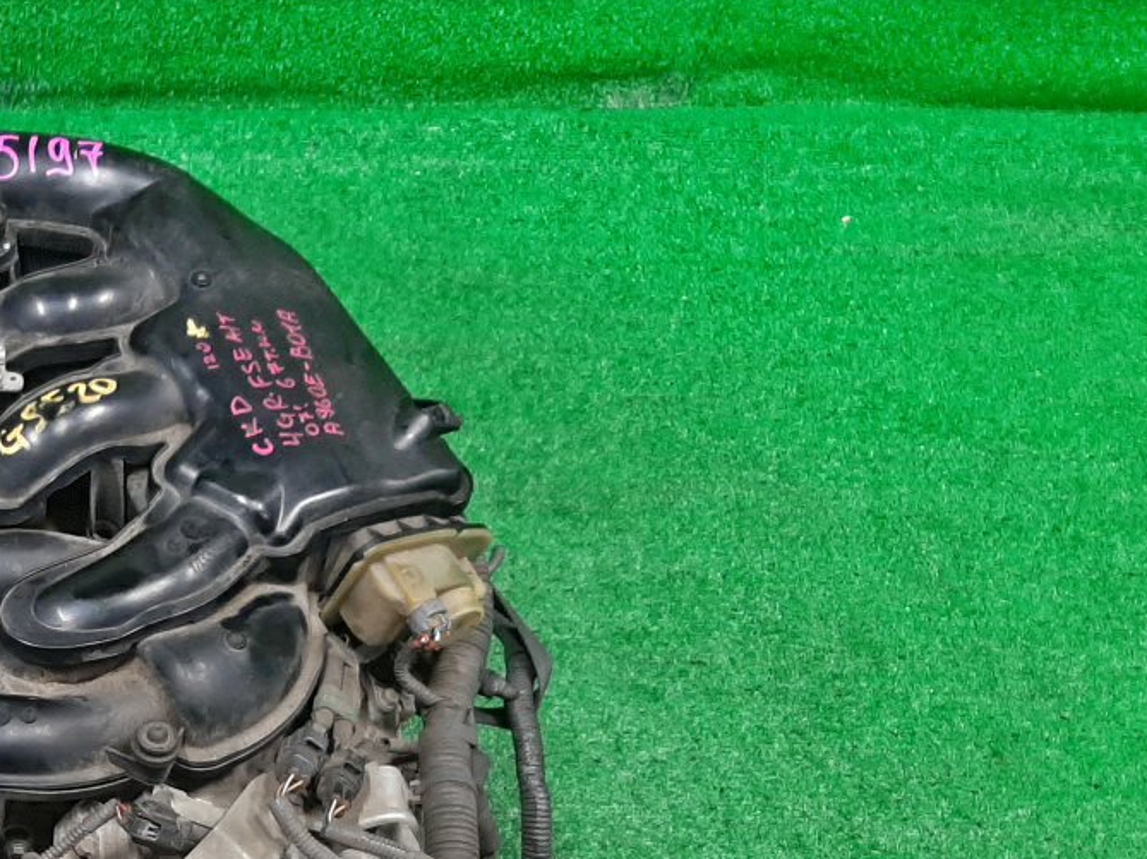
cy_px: 784
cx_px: -45
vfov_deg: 25.2
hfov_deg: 31.3
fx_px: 1855
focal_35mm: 56
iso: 142
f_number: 1.7
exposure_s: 1/50
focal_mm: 3.93
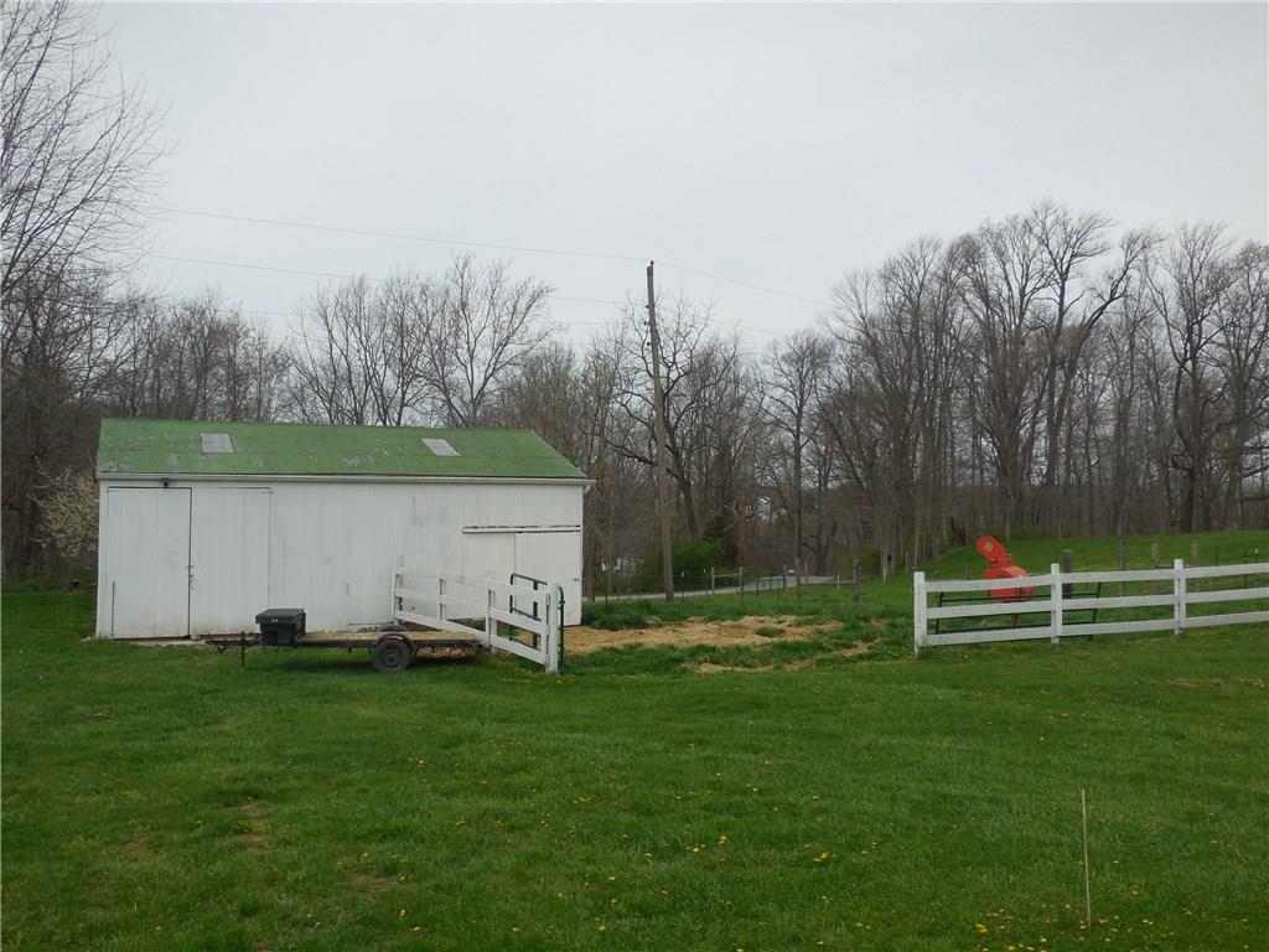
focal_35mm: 34
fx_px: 1246
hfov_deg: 54.0
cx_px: 634
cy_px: 476
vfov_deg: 41.8
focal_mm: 6.1
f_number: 3.4
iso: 125
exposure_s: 1/1600
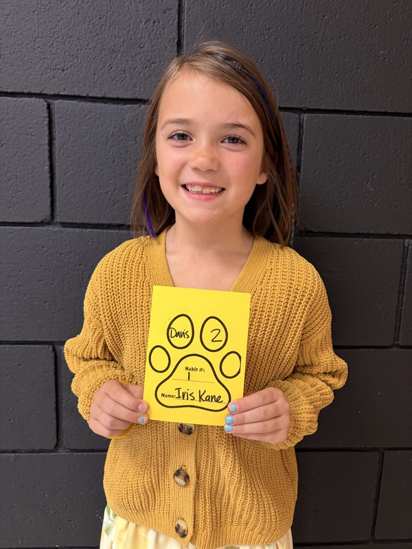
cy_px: 274
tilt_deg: -9.6
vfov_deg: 67.3
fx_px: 413
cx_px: 206
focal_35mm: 26
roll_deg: -2.1
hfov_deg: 53.1
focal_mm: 5.96
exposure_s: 1/60
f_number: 1.6
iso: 160
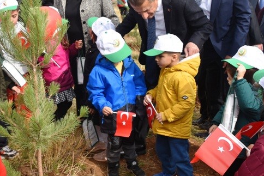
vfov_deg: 10.8
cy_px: 68
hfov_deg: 16.1
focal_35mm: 127
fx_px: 932
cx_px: 99
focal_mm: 40
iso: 125
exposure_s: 1/500
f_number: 8
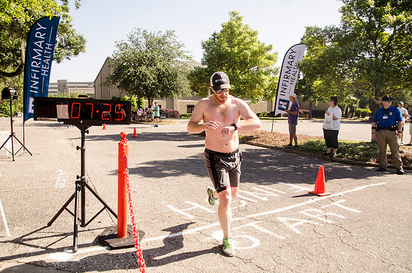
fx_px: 274
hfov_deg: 73.9
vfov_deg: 52.9
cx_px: 206
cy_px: 136
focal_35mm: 24
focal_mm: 16
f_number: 5
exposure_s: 1/1600
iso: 640
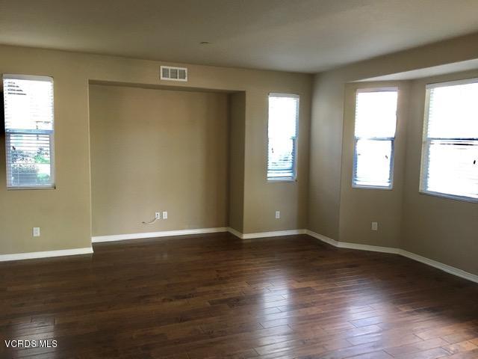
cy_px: 180
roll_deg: -1.0
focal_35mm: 29
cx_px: 239
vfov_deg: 48.2
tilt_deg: -5.1
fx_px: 400
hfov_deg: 61.7
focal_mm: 4.15
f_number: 2.2
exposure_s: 1/30
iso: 100
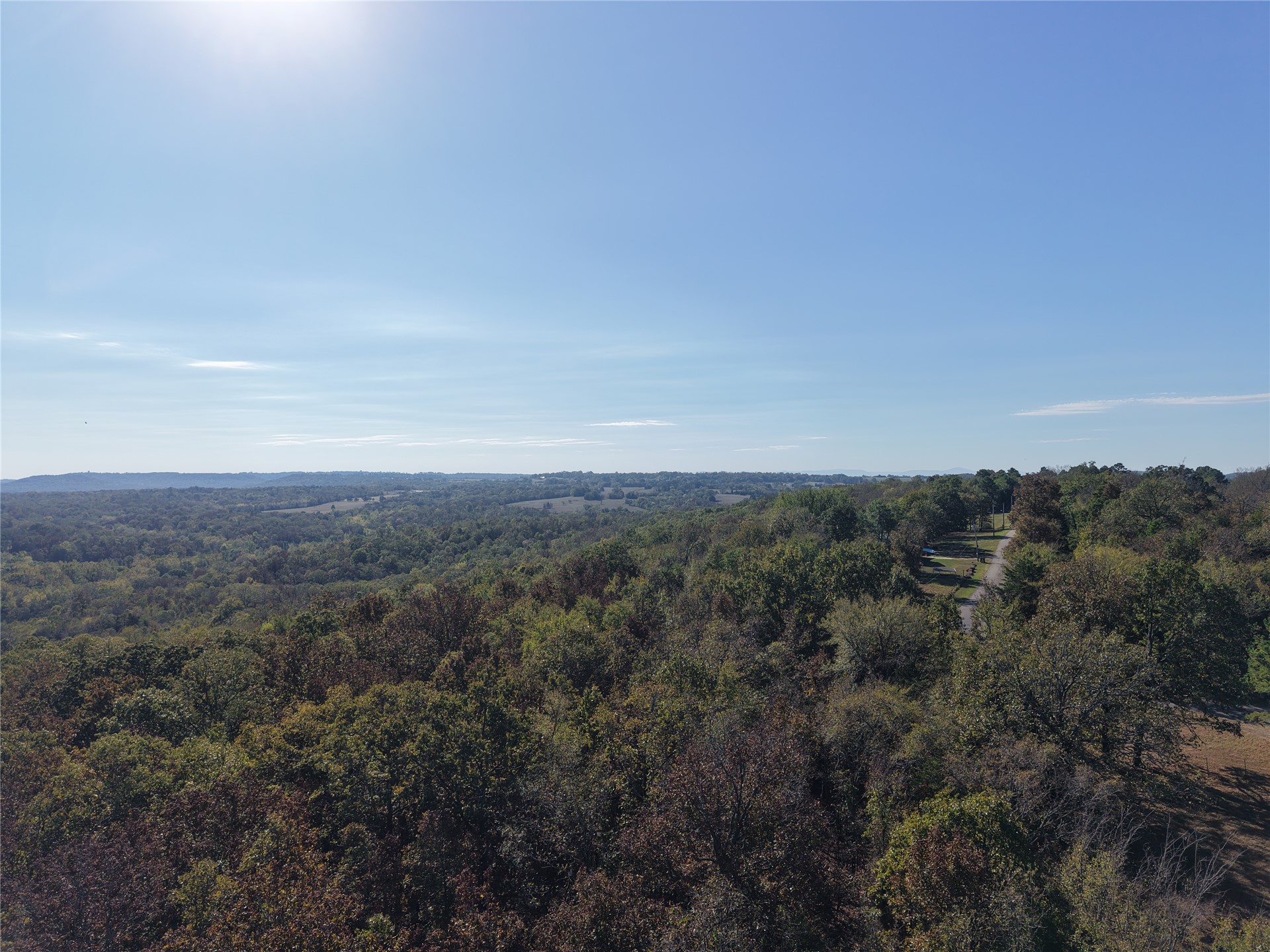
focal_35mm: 24
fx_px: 881
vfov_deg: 56.8
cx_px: 635
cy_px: 476
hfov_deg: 71.6
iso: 260
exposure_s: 1/8000
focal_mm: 8.67
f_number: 1.8
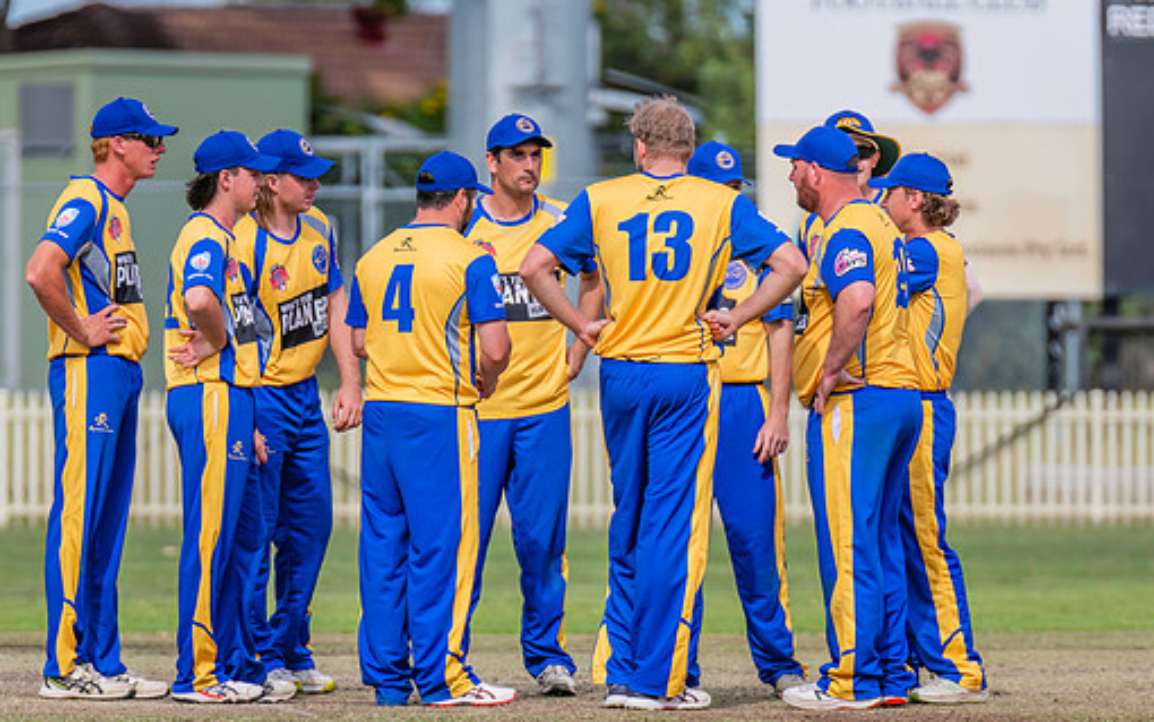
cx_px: 499
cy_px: 436
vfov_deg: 2.3
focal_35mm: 563
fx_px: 17710
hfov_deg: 3.7
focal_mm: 460
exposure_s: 1/2500
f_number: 6.3
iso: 800
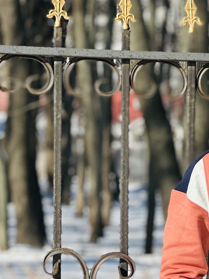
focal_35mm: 253
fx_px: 2037
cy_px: 319
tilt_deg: -3.9
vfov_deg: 7.8
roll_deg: -1.2
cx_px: 309
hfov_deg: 5.8
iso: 32
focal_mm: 9
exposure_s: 1/602
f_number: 2.8
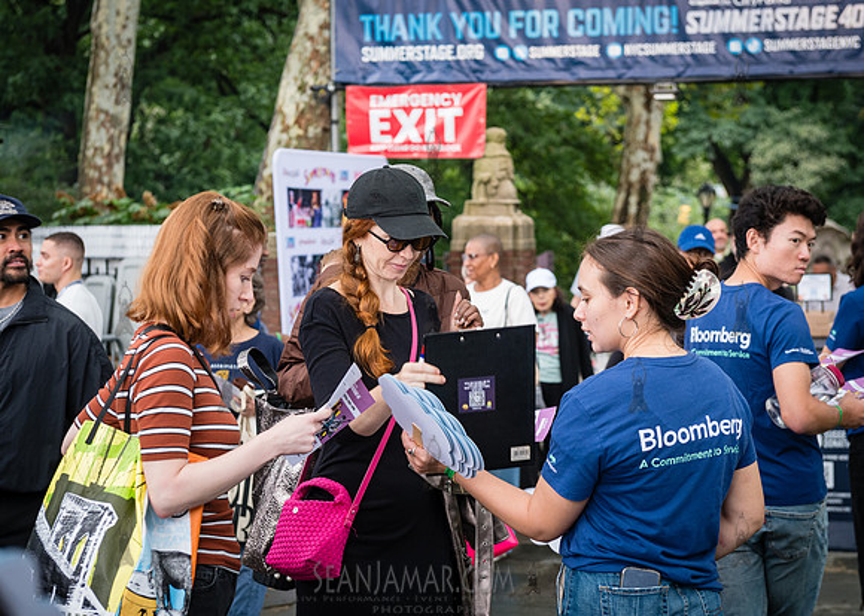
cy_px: 300
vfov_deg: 18.8
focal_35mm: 76
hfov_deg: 26.1
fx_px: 1866
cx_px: 389
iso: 1000
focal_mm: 70
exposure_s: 1/100
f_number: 4.5
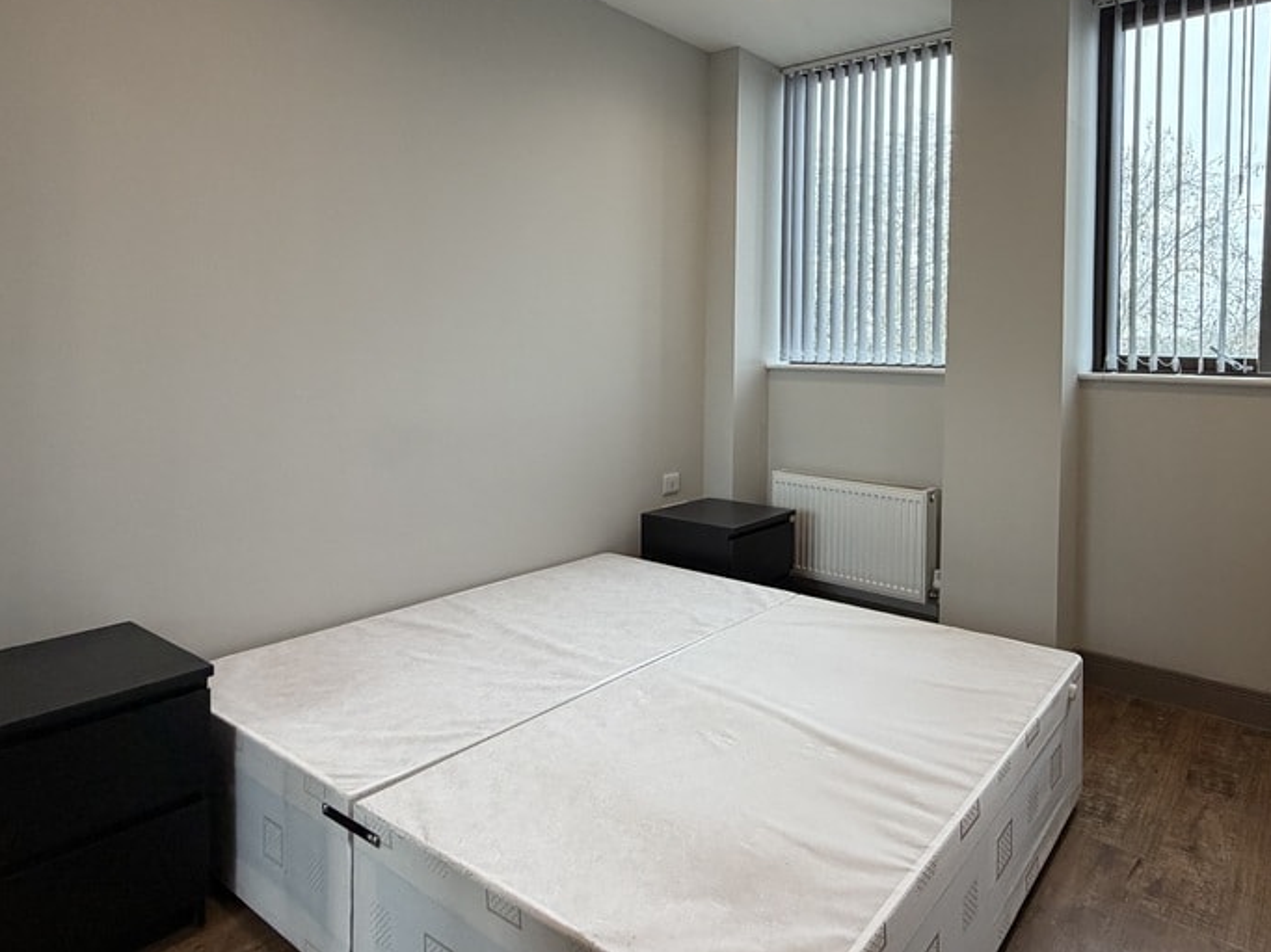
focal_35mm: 21
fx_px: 771
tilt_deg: -0.9
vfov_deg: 62.6
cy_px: 359
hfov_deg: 75.8
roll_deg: -0.6
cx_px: 875
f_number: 2.2
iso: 160
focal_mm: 2.22
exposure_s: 1/121
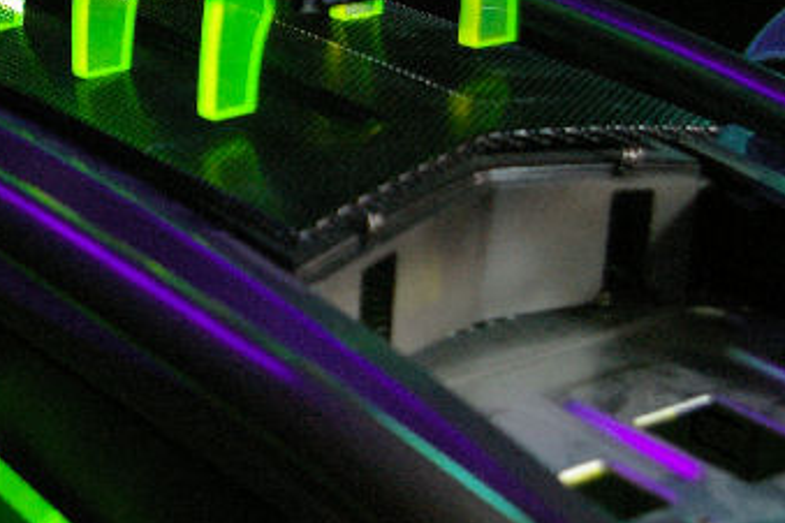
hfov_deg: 20.1
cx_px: 44
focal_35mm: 99
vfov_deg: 13.8
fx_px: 2159
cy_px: 120
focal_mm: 28
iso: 800
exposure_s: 1/2
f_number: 4
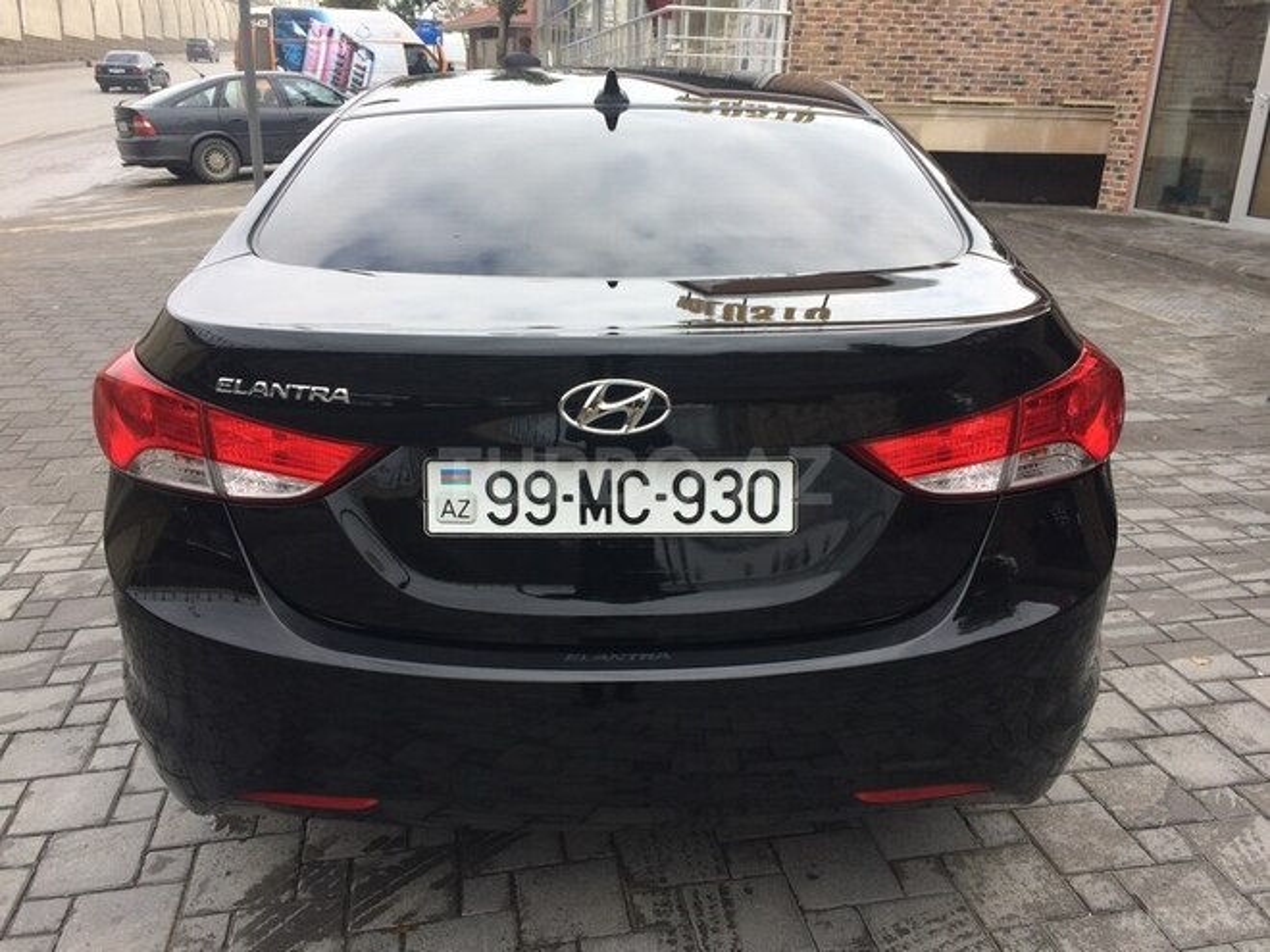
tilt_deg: -19.7
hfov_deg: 61.7
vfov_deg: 48.2
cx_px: 635
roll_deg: -2.7
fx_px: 1064
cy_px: 476
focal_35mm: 29
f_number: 2.2
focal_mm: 4.15
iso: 32
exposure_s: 1/432
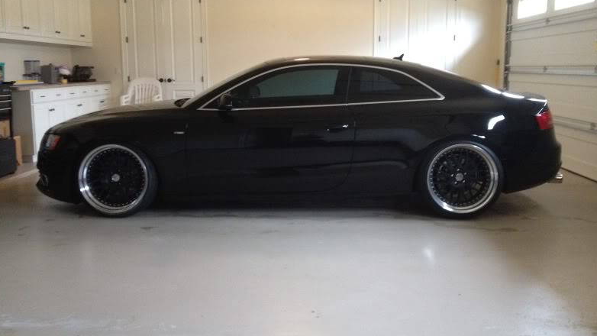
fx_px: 617
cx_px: 299
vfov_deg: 30.4
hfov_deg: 51.6
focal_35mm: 39
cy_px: 138
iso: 400
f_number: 2.4
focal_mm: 4.3
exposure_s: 1/20
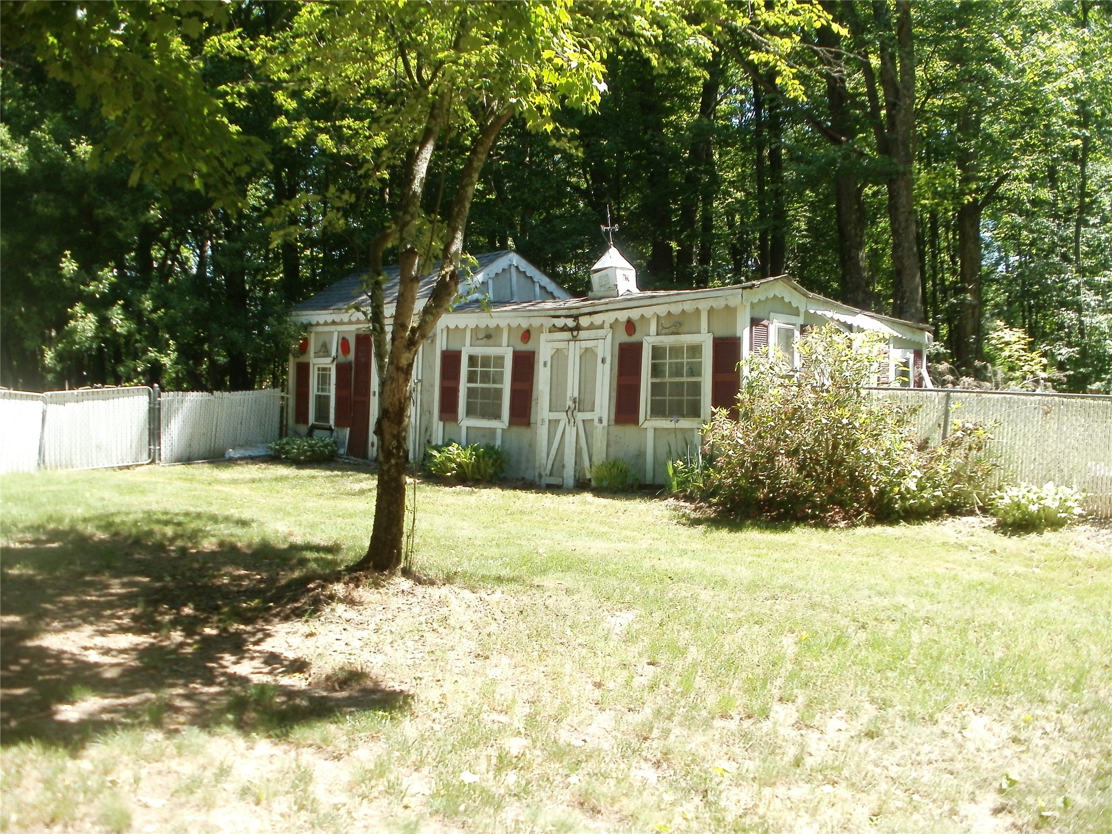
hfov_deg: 51.4
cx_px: 556
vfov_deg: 39.7
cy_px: 417
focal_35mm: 36
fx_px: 1156
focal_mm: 6.3
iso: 100
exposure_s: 1/160
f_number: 3.5
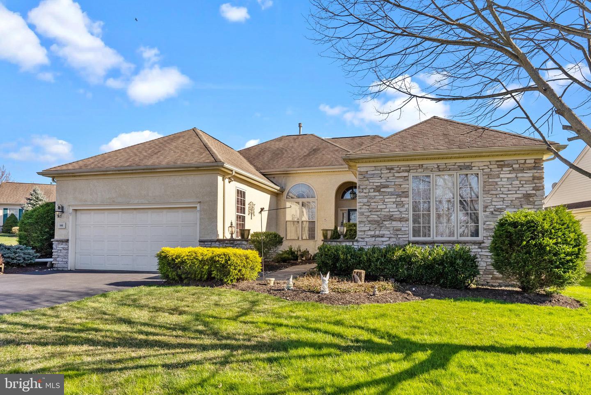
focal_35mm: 22
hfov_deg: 78.6
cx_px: 296
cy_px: 198
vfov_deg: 57.3
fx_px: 361
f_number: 11
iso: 500
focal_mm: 22
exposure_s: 1/640
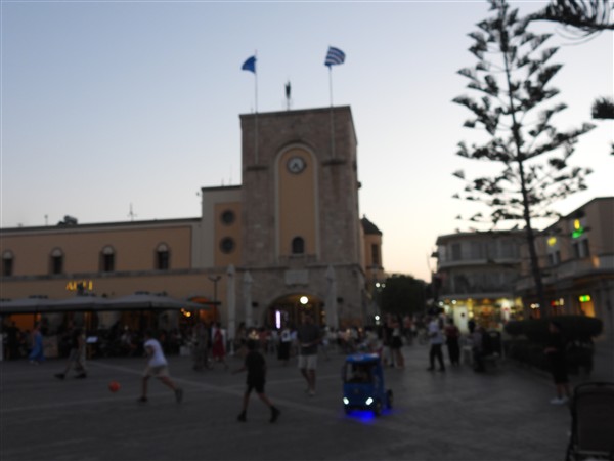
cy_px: 230
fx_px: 532
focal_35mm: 30
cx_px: 307
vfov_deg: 46.8
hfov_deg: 60.0
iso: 100
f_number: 3.2
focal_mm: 5.4
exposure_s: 1/40
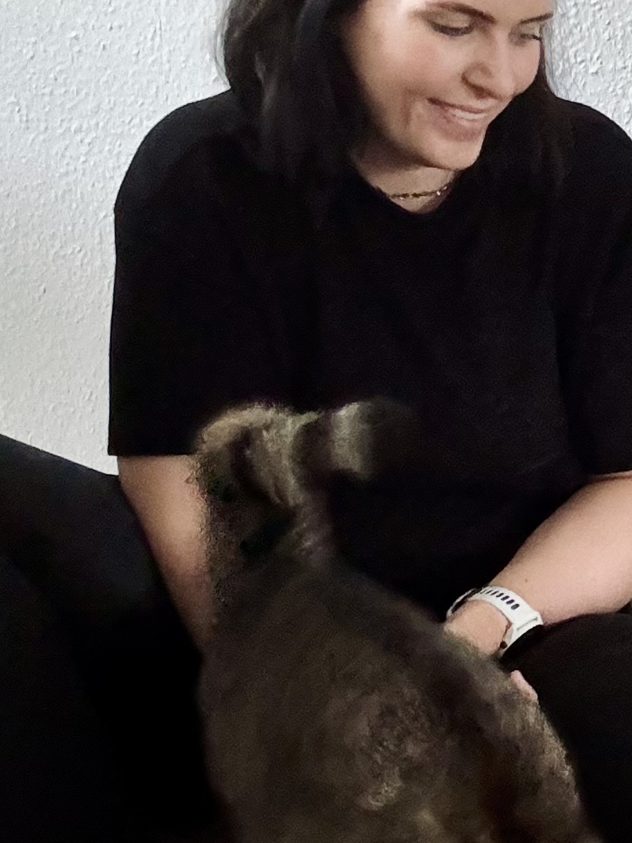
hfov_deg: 18.5
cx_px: 727
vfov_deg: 25.6
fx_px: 1850
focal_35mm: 76
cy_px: 362
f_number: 1.9
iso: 640
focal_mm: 2.69
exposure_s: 1/17
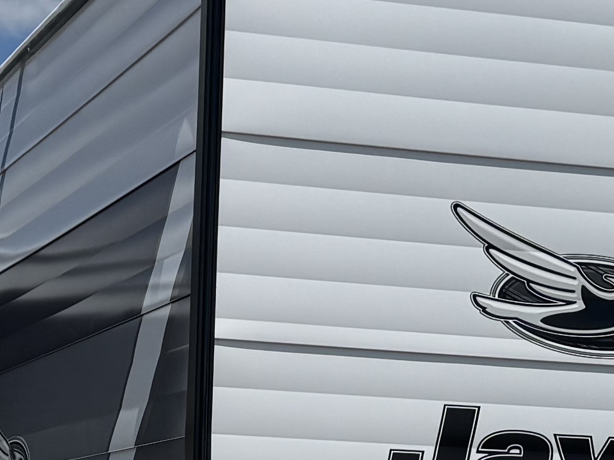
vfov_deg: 12.5
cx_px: 182
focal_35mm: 117
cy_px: 482
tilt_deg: +4.0
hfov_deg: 16.8
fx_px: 2075
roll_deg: -2.0
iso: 80
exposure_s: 1/10417
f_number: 1.78
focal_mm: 6.76
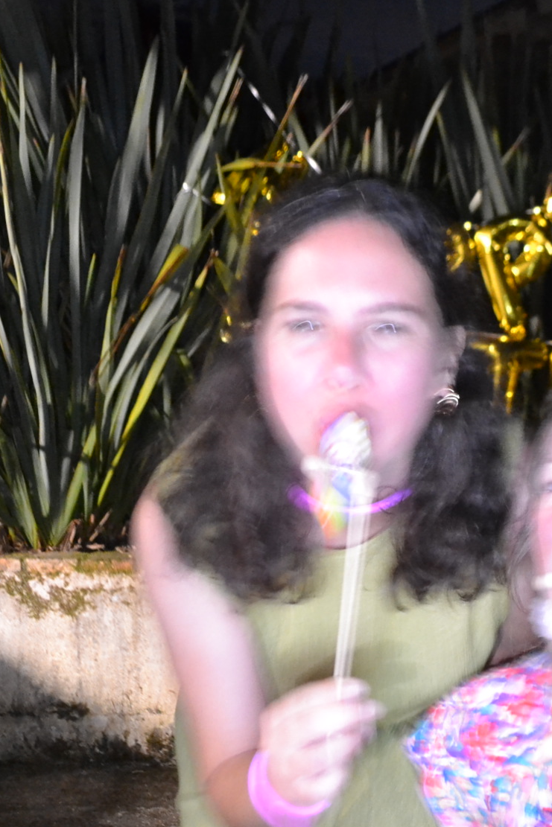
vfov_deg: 35.6
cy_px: 397
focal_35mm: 56
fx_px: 1287
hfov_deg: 23.8
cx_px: 451
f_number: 3.5
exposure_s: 1/2.5
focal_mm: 18
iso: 3200
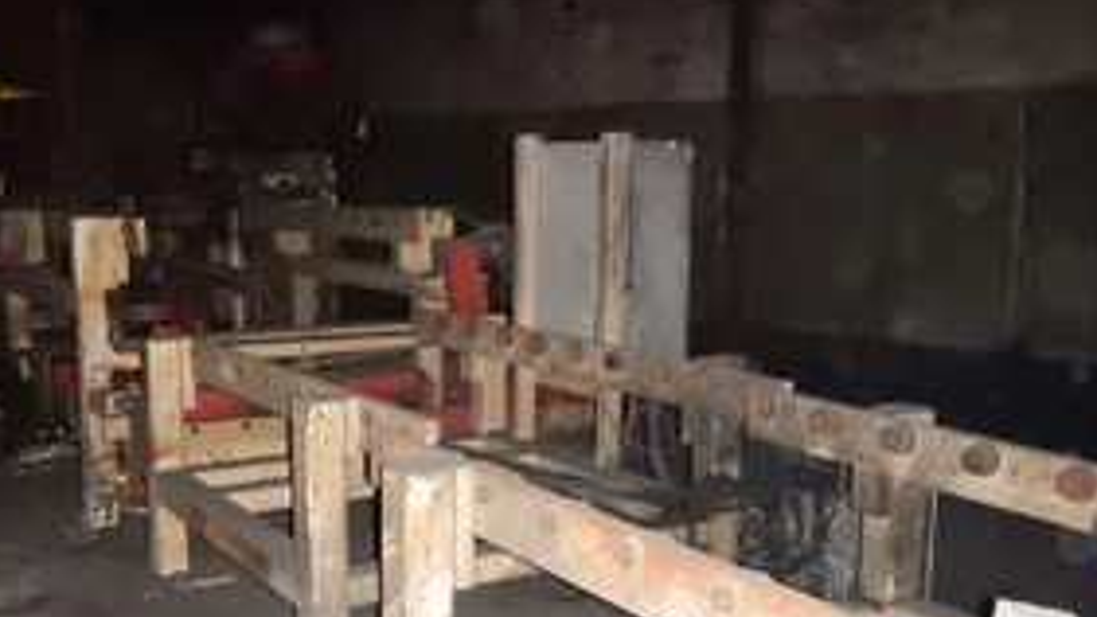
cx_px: 426
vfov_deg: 26.3
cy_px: 437
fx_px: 1309
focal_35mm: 45
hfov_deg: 45.2
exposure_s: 1/30
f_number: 2.8
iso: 1600
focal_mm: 5.1
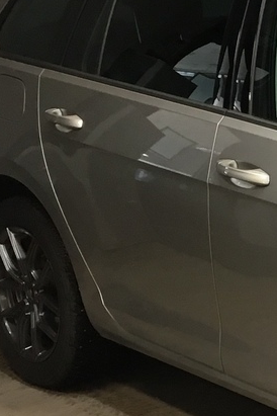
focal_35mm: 113
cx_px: 644
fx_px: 1304
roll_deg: +1.2
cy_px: 165
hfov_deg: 10.6
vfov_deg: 18.1
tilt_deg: -11.5
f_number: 2.4
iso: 64
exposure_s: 1/33
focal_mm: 3.3
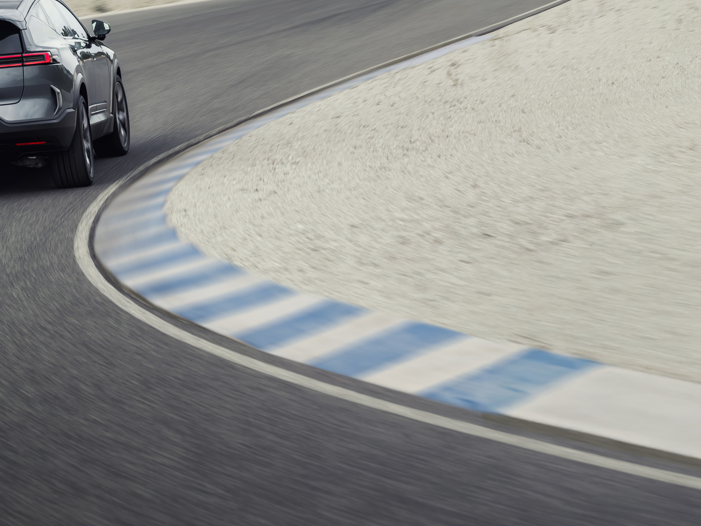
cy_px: 68
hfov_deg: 13.6
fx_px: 2936
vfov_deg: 10.2
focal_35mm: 145
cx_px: 284
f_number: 9
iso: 80
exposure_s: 1/50
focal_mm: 93.8
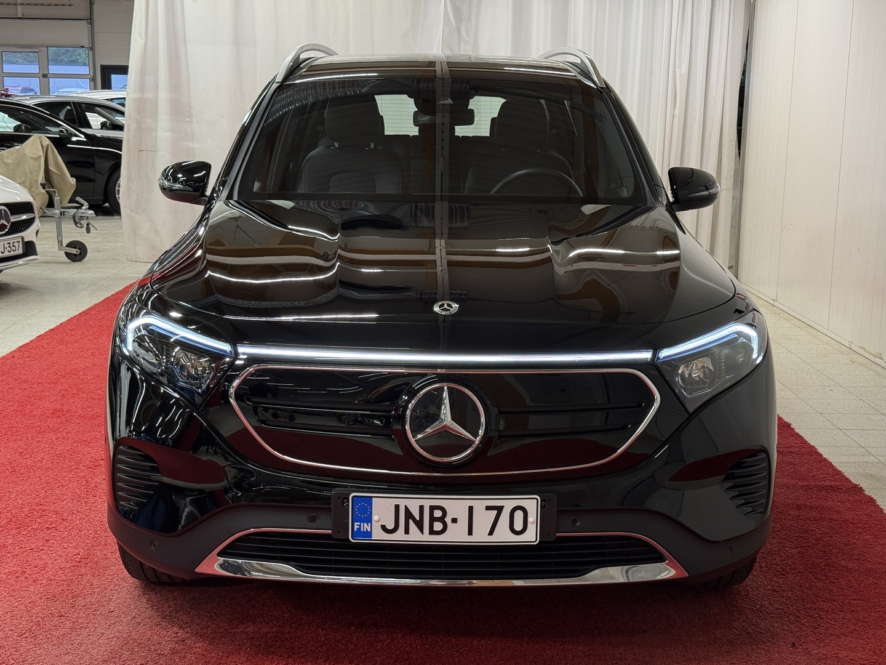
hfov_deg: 39.7
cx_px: 443
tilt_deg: -10.0
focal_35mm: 48
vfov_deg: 30.3
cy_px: 332
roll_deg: -1.1
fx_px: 1229
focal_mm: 6.76
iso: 100
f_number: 1.78
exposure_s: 1/77
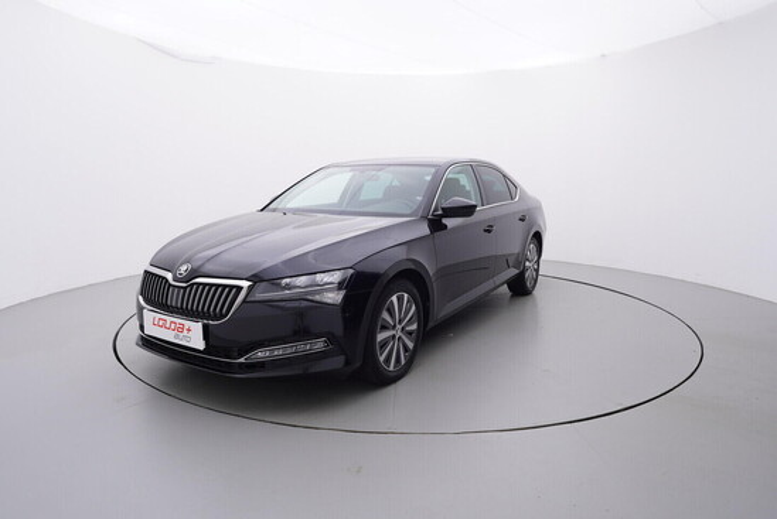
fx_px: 486
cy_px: 260
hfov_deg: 77.3
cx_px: 388
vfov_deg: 56.2
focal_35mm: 22
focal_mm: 15
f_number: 5
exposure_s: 1/80
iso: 200
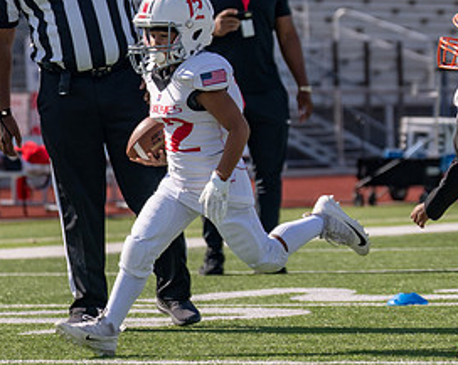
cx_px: 115
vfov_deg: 4.8
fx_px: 4401
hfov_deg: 6.0
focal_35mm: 325
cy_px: 144
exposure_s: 1/3200
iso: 160
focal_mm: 127
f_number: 4
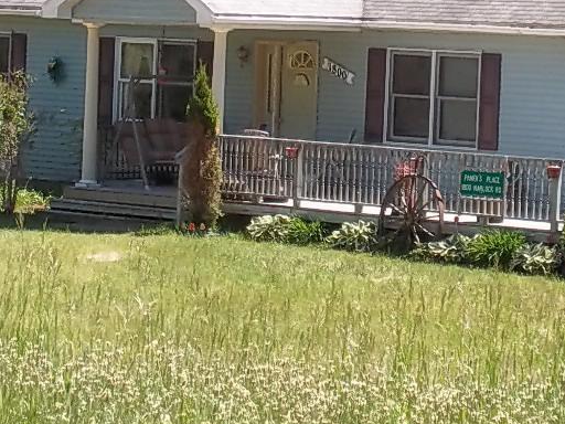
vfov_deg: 6.9
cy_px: -25
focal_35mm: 215
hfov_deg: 9.2
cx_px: 511
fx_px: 3509
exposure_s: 1/200
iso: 80
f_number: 5
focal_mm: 15.4
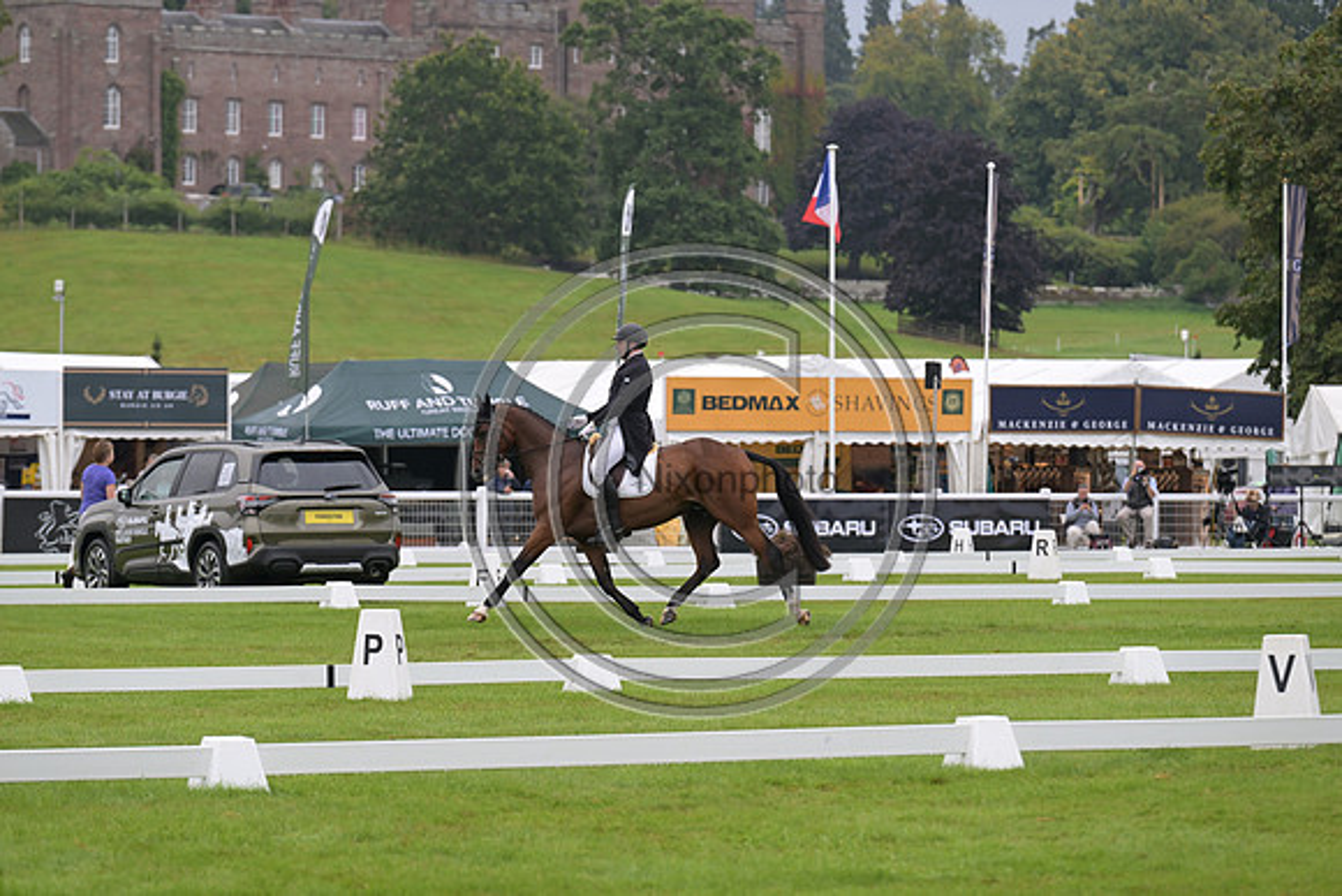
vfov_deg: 6.9
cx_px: 671
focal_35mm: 200
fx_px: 7457
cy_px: 448
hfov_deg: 10.3
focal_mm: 200
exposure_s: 1/1250
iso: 1250
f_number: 5.6
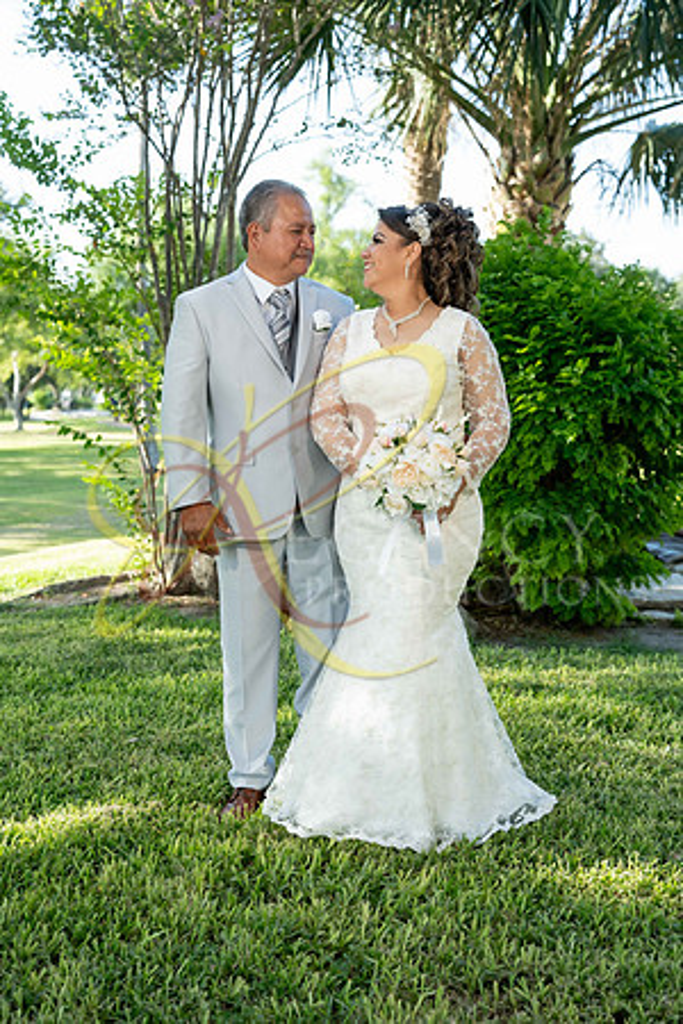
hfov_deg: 28.1
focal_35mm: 48
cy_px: 512
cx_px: 342
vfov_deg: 41.1
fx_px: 1366
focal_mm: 48
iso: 500
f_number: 4
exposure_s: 1/500
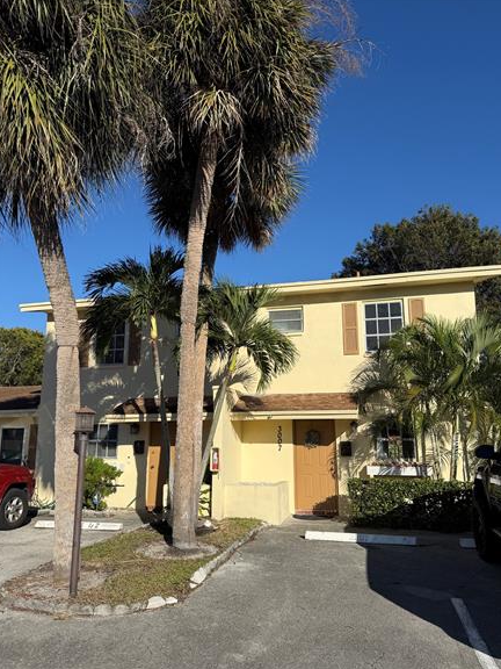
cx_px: 255
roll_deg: -0.4
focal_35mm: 25
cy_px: 343
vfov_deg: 69.4
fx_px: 482
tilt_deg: +12.3
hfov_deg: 54.9
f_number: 1.78
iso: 80
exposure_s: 1/6173
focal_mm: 6.76
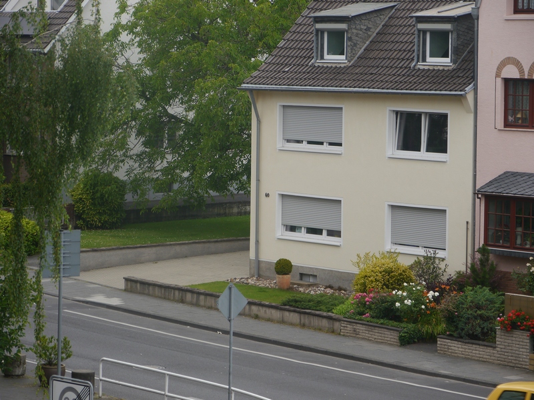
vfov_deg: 10.2
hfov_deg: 13.5
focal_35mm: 146
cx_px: 267
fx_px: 2252
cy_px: 200
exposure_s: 1/200
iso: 160
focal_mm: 73
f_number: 5.8
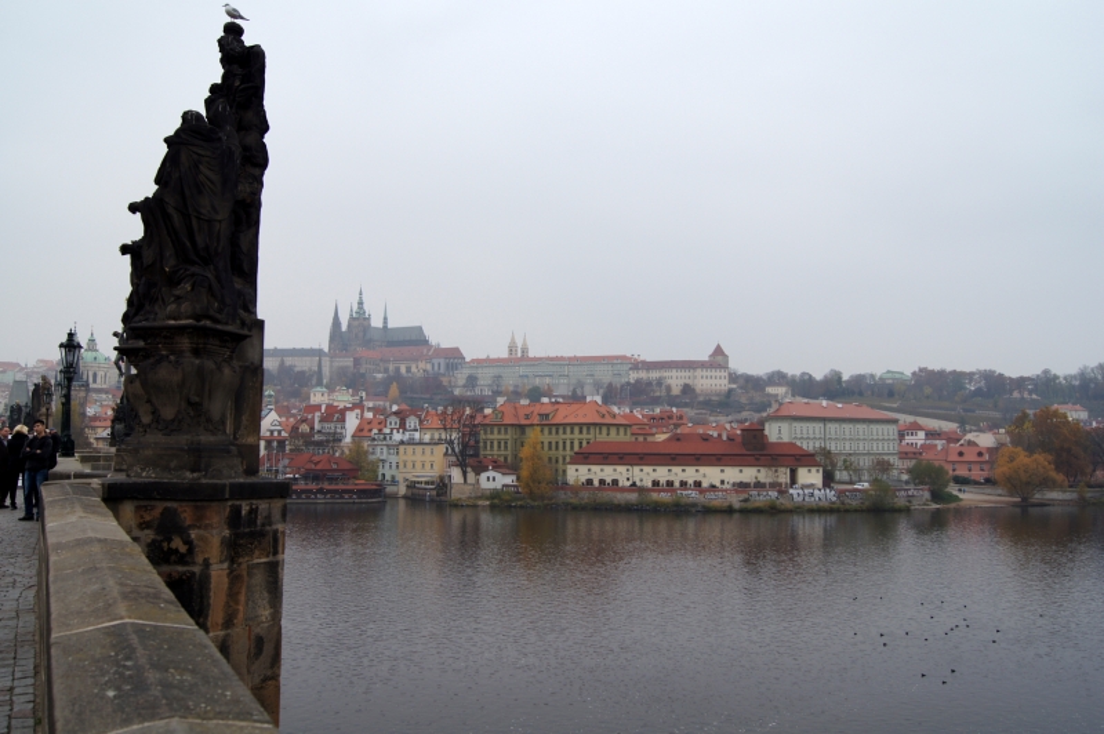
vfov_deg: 39.9
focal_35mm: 33
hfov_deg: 57.3
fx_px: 1011
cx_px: 552
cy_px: 367
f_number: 5.6
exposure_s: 1/80
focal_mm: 22
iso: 100
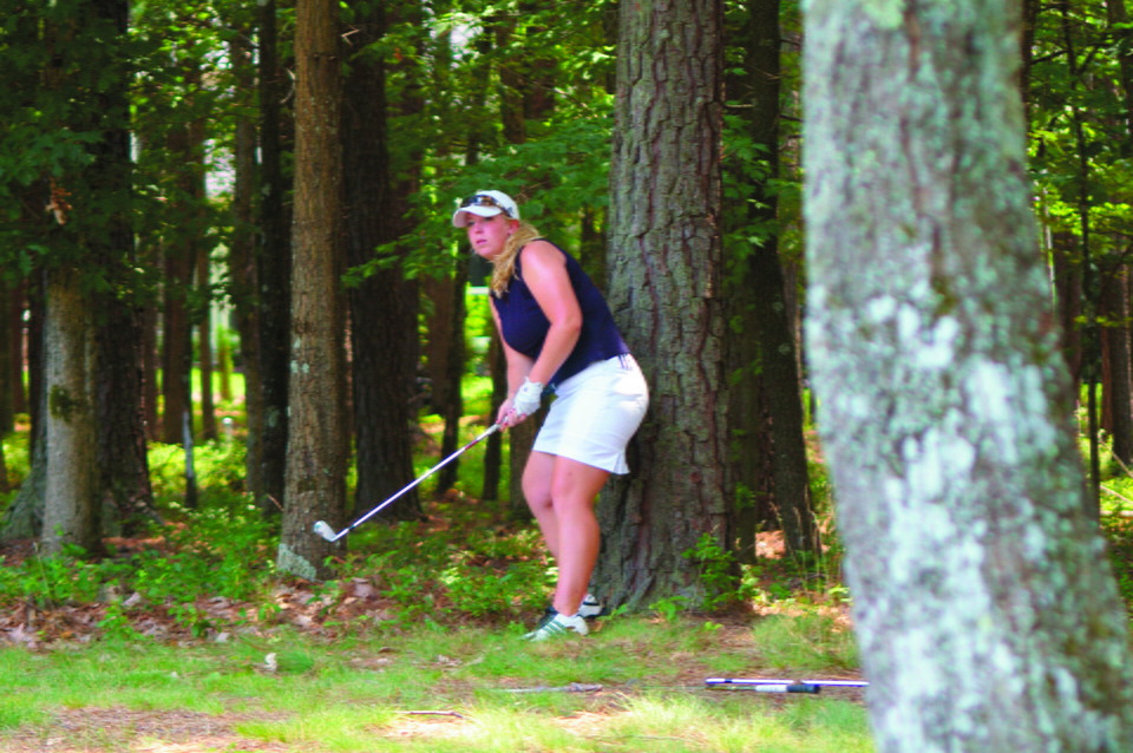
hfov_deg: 13.1
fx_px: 4952
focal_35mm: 158
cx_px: 566
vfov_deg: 8.7
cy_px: 376
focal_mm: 105
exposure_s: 1/180
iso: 400
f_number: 5.6
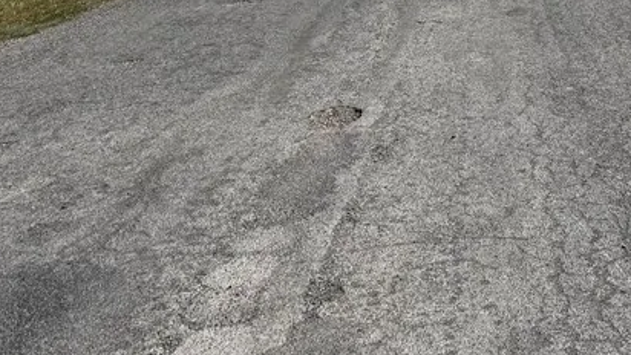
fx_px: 1088
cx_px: 559
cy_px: -179
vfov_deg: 16.8
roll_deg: +1.8
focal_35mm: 65
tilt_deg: +1.4
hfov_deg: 31.0
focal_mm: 6.76
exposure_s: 1/9091
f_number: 1.78
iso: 80
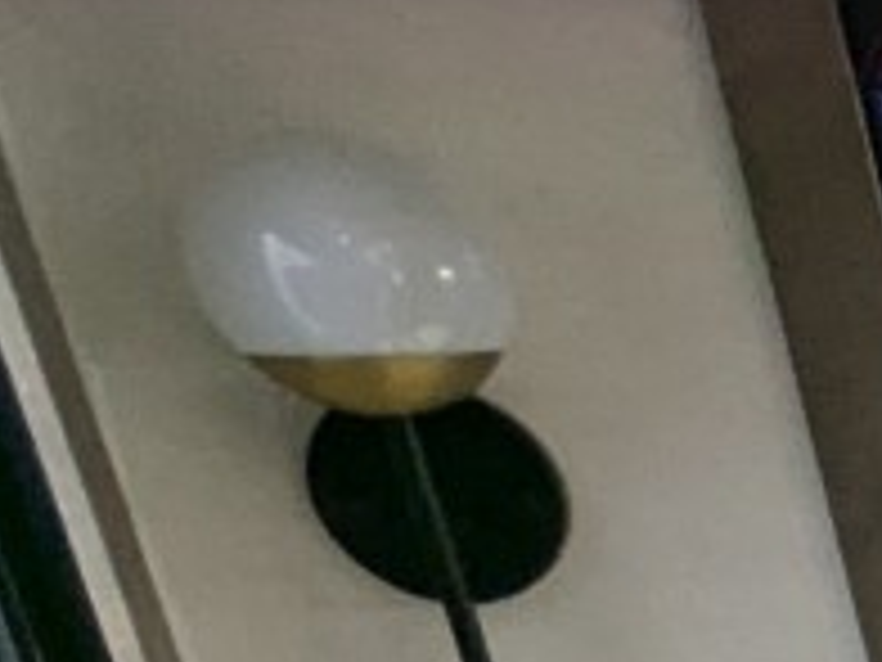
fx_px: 2905
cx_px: 2774
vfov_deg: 10.7
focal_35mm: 114
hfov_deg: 10.6
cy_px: 1693
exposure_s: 1/205
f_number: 2.2
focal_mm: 2.35
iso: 49
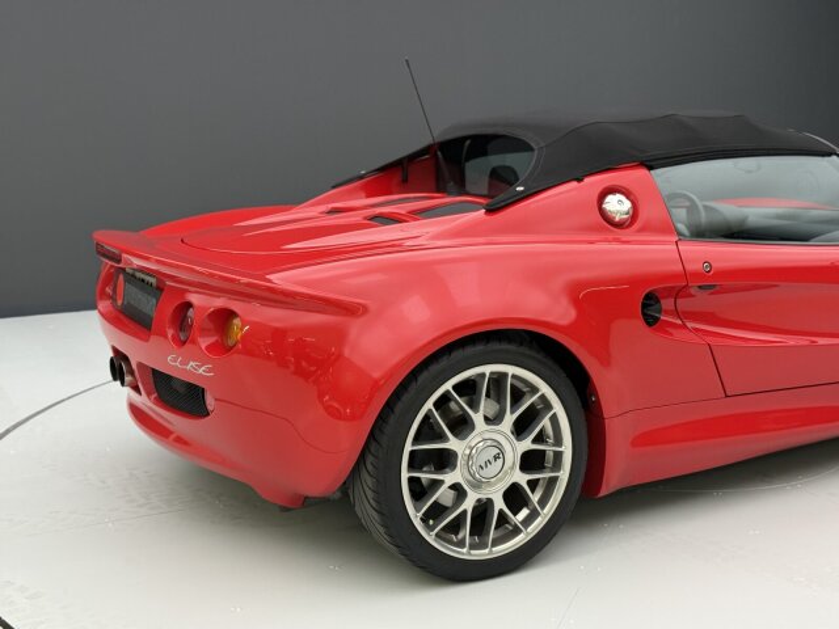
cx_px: 420
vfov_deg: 30.3
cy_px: 314
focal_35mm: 48
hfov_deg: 39.7
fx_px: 1163
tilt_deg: -9.4
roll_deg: +0.2
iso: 200
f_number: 1.78
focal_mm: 6.76
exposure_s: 1/100
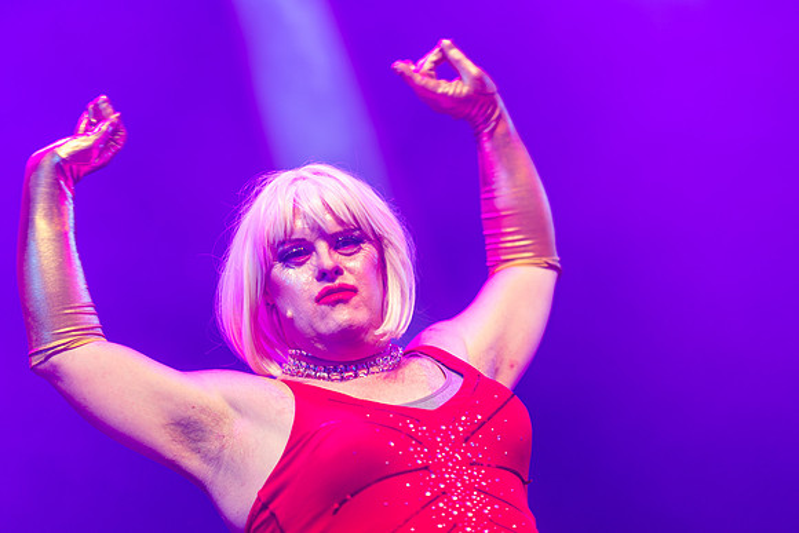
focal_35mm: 99
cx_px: 450
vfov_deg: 13.9
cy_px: 248
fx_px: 2188
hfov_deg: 20.7
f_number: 1.4
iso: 125
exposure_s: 1/125
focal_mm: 85
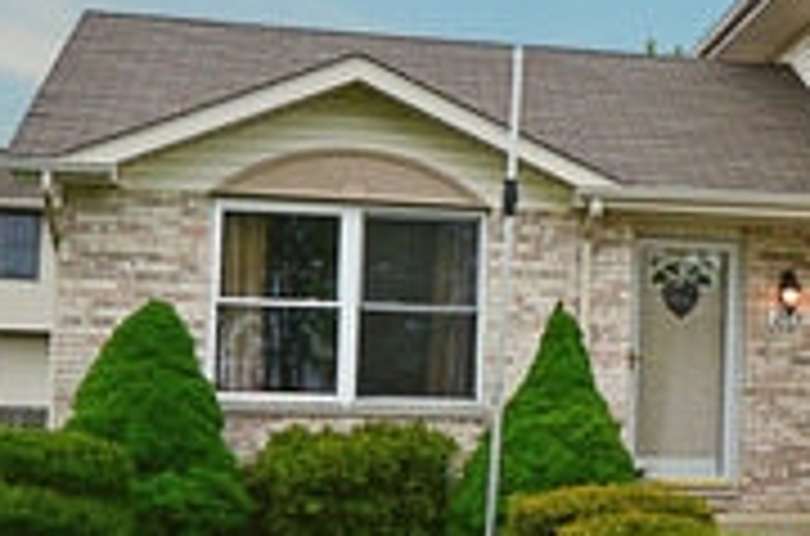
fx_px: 2154
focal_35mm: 96
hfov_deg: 19.9
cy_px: 315
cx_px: 981
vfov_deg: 14.2
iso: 400
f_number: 10
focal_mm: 18
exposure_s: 1/200
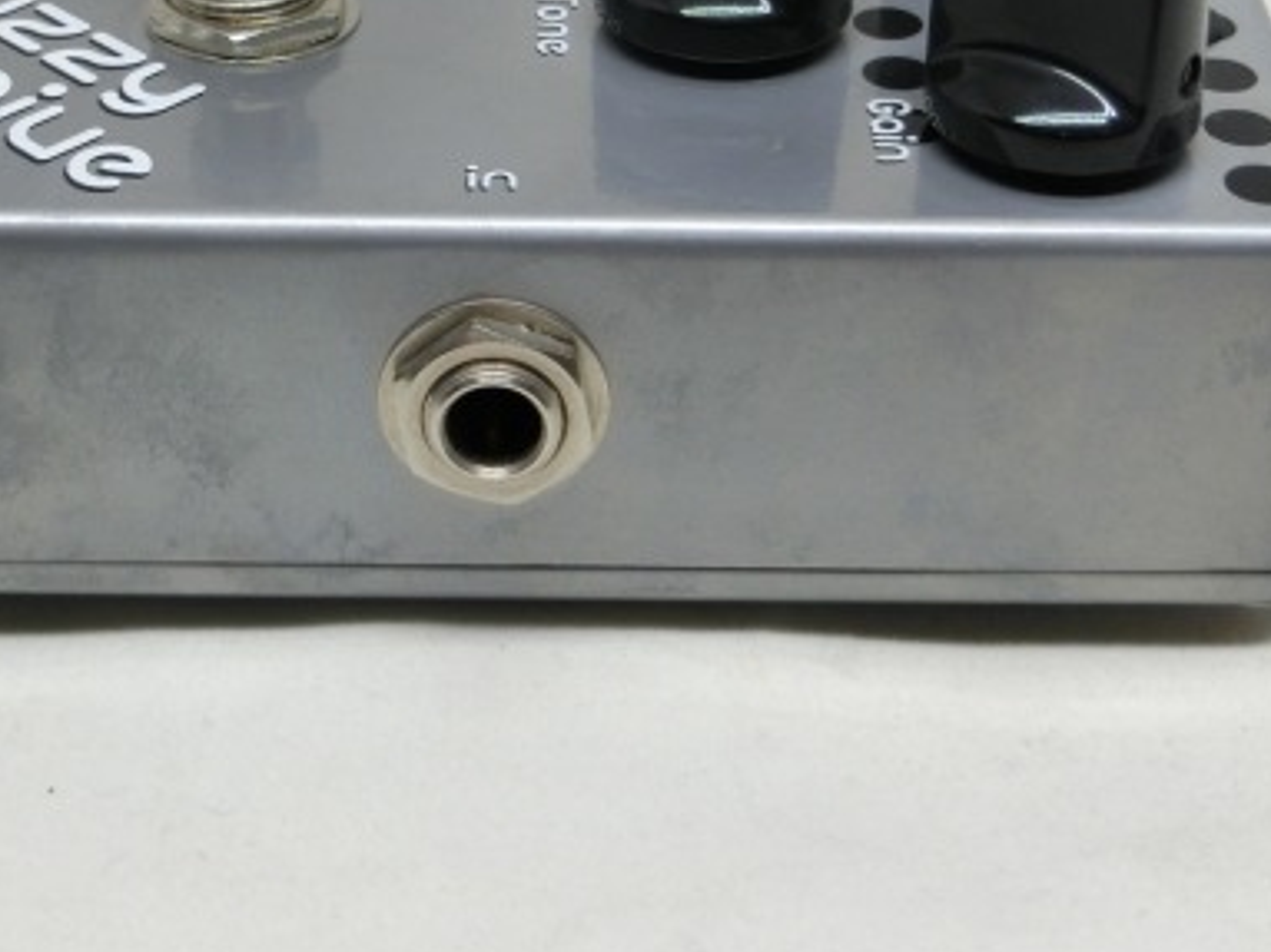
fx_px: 3193
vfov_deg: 16.8
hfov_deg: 22.5
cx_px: 494
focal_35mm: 87
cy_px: 176
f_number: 4.7
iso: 160
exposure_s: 1/125
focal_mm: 9.3
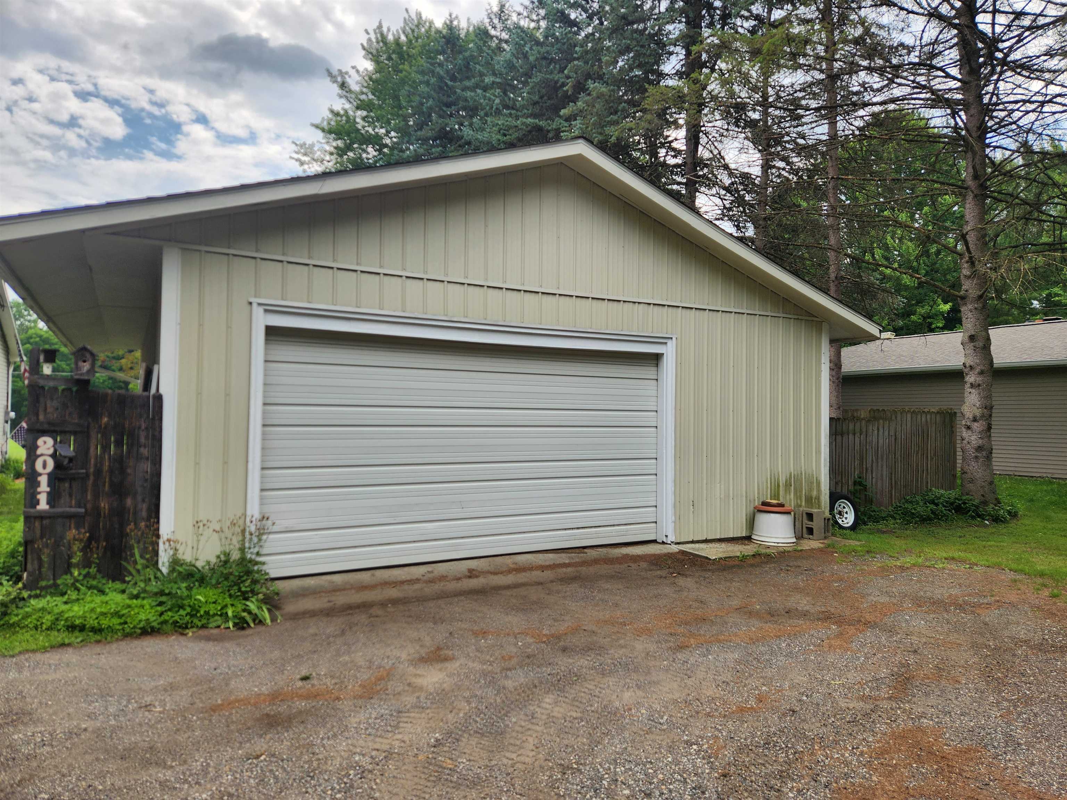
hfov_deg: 73.9
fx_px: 709
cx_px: 534
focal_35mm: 23
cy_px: 400
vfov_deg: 58.9
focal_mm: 5.4
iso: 20
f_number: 1.8
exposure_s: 1/1036
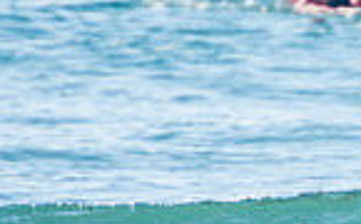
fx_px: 24077
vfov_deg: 0.5
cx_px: 558
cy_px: 240
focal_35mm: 2452
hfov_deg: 0.9
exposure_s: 1/1250
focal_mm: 400
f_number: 5.6
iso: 250
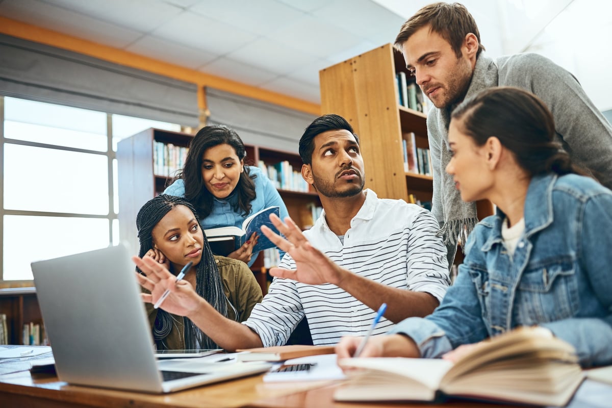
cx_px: 306
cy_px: 204
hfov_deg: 54.4
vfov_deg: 37.9
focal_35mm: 35
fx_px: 595
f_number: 2
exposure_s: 1/320
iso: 320
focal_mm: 35
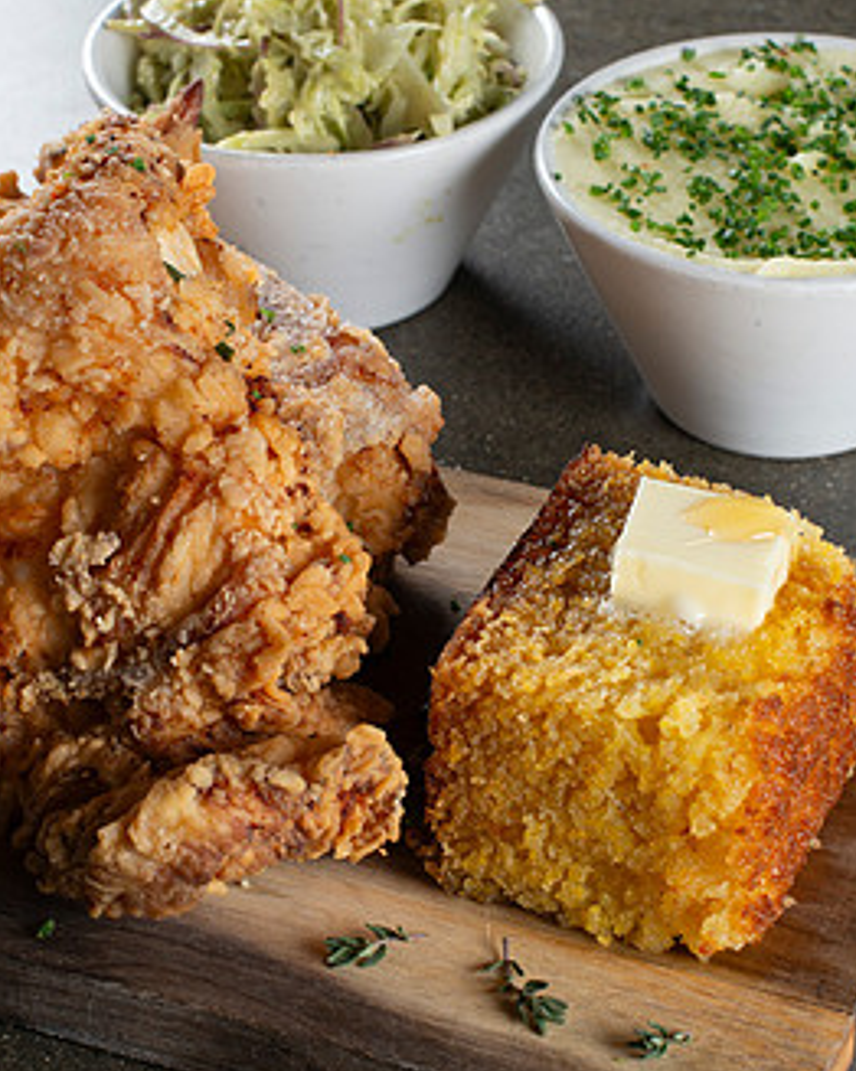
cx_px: 453
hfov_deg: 15.7
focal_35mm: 98
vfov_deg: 19.6
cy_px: 615
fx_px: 3106
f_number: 10
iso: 200
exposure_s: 1/250
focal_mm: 50
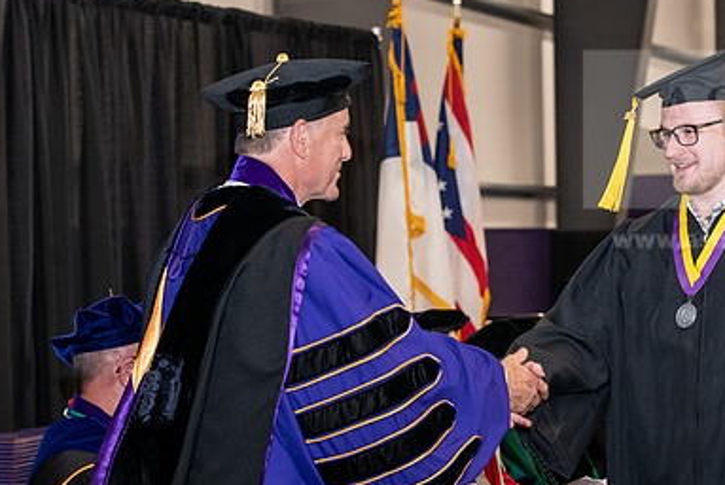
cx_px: 526
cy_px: 279
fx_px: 2136
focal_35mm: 106
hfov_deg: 19.2
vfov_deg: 12.9
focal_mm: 70
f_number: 5
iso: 2500
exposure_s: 1/200
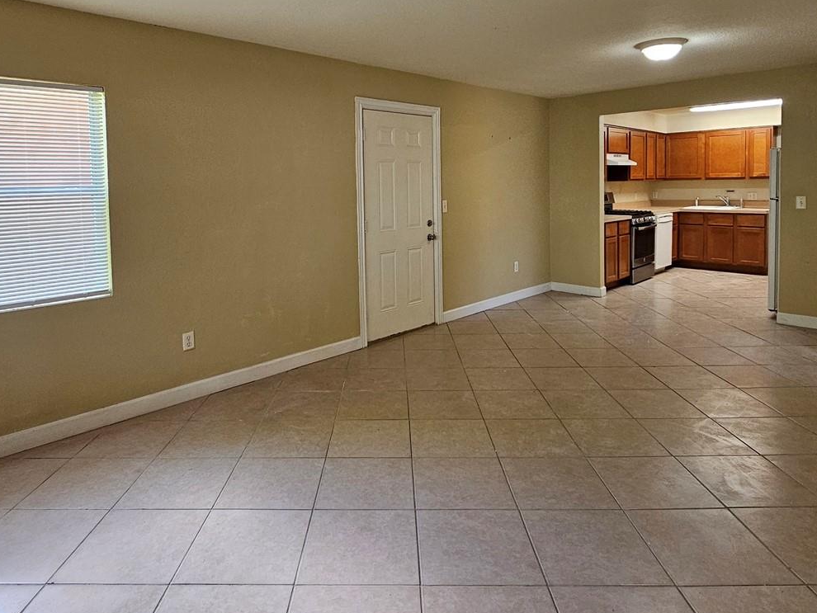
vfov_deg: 61.7
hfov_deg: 78.9
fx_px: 496
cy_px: 196
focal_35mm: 21
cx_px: 387
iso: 200
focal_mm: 2.2
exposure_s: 1/60
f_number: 2.2
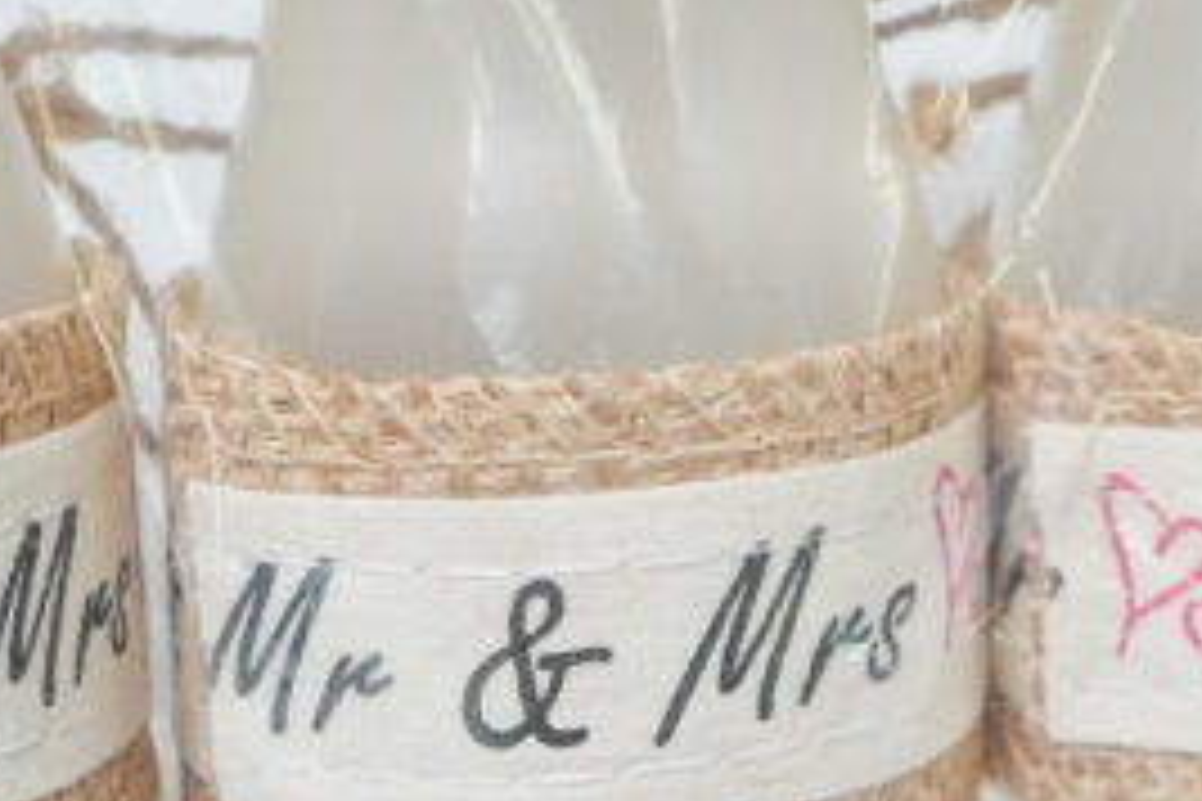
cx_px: 927
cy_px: 466
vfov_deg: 12.4
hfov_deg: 18.4
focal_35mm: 110
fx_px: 3672
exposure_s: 1/160
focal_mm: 28
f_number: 8
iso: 2500
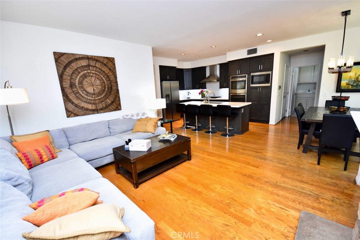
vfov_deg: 77.3
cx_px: 180
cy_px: 120
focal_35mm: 15
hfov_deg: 100.4
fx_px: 150
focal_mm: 10
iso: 1400
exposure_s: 1/125
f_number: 4
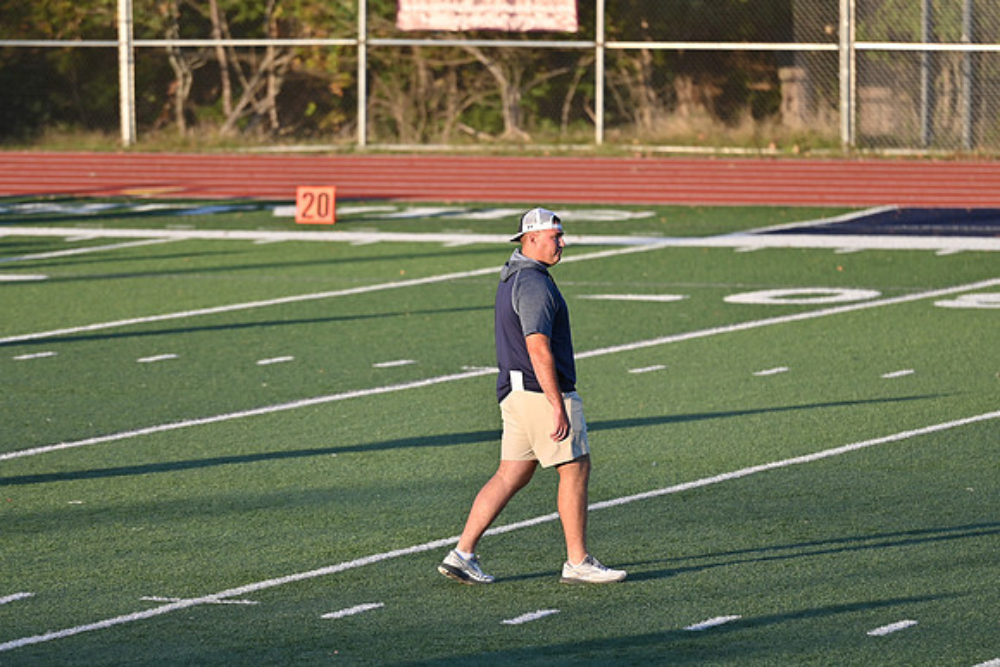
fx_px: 8335
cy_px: 334
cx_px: 500
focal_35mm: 300
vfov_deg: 4.6
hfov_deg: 6.9
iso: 125
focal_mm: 200
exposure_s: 1/1000
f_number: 4
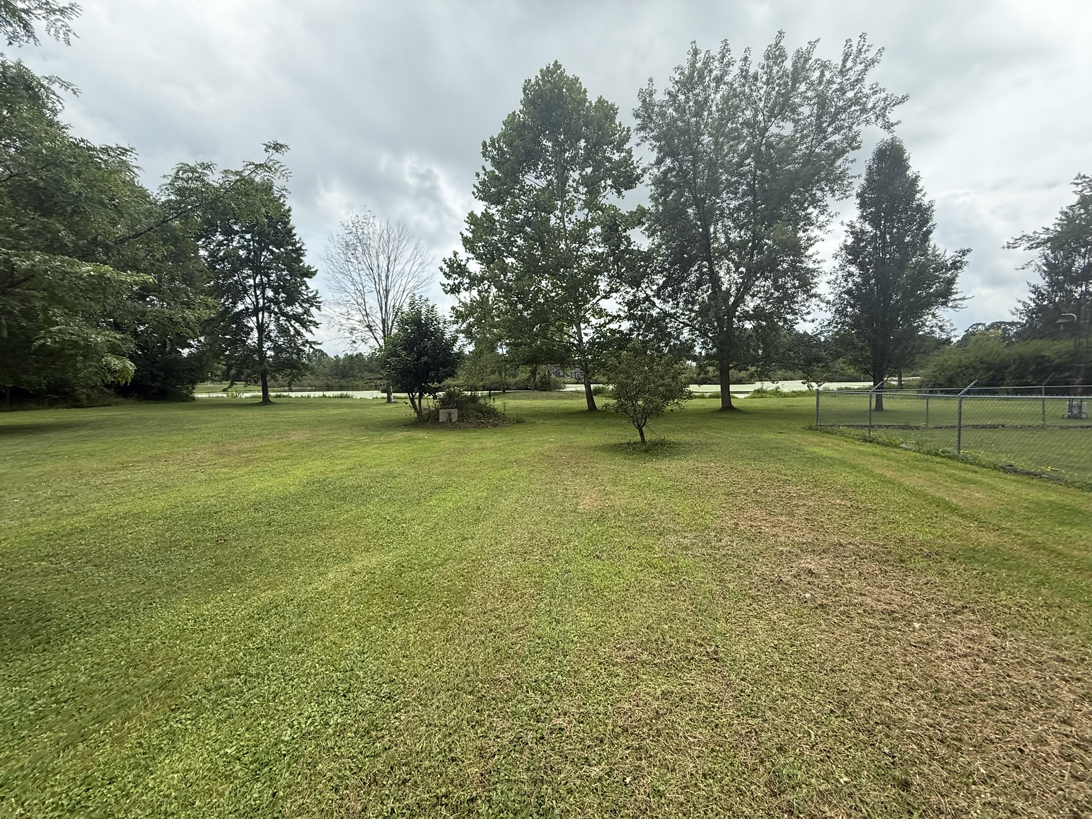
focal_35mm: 14
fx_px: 442
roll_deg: +0.8
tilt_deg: -2.5
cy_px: 410
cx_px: 546
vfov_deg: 85.7
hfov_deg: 102.1
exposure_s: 1/1497
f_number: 2.2
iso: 64
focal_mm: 2.22
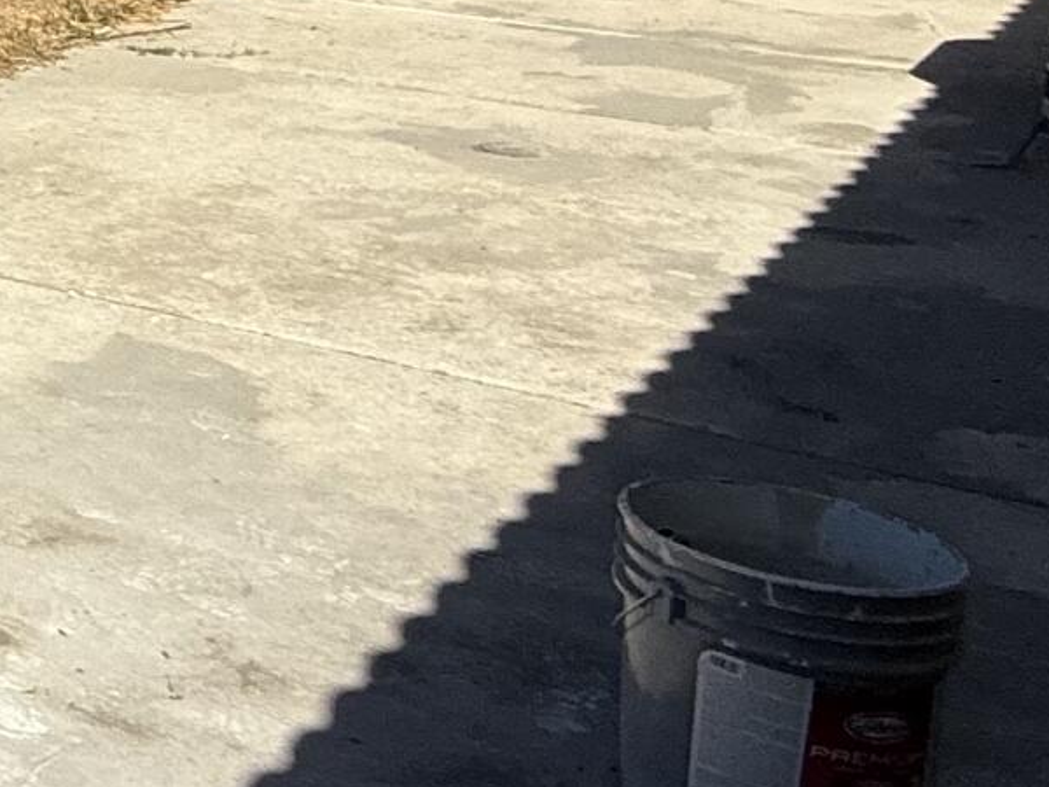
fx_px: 2121
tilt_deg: -6.5
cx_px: -1226
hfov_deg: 17.0
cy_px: -203
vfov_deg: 19.5
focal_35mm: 70
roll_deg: +2.0
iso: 50
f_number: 2.2
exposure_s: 1/1961
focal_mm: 2.22
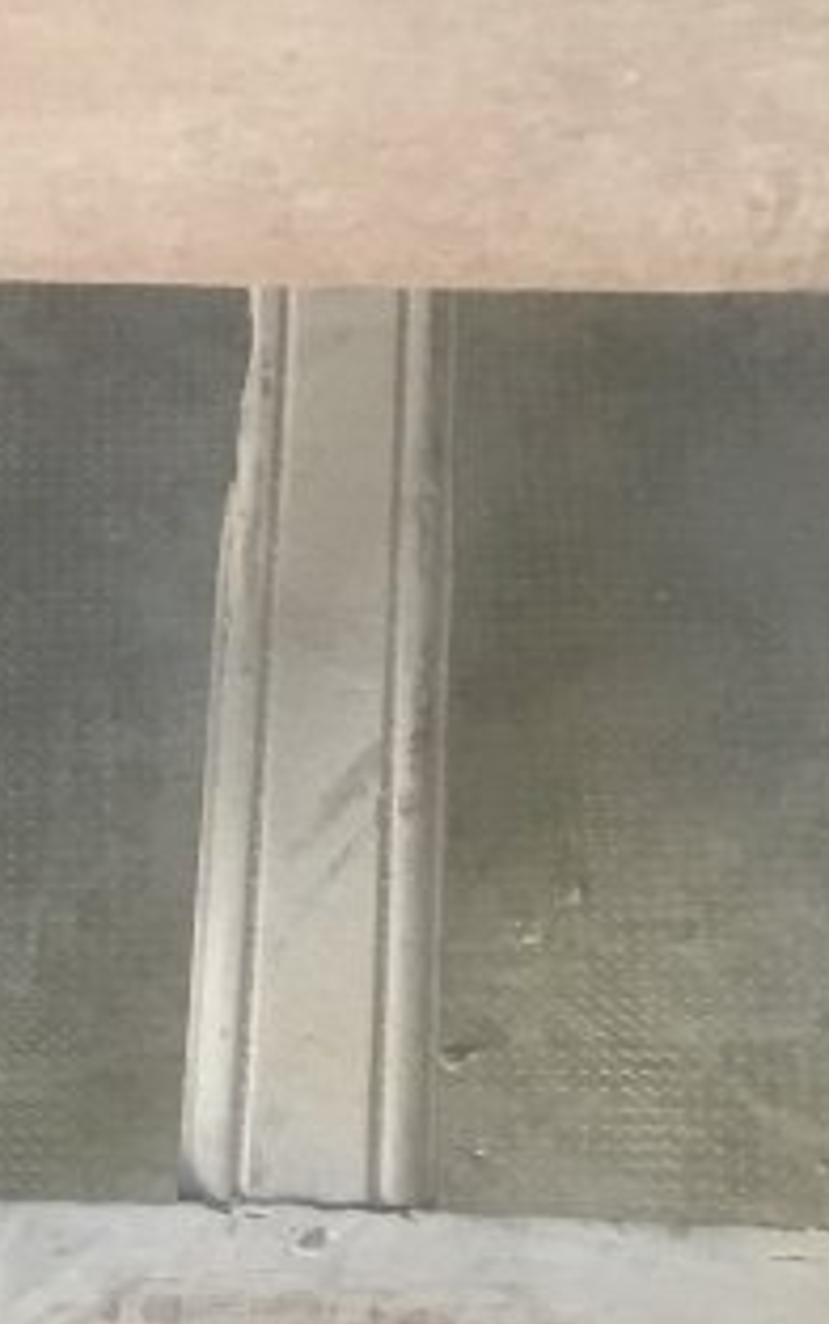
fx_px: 4548
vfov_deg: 16.2
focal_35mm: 126
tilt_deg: -51.5
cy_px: 1362
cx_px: -17
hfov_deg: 10.3
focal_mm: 3.3
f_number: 2.4
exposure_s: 1/33
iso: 125
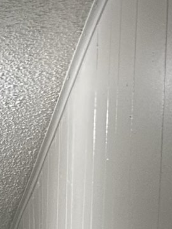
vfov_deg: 10.3
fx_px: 1080
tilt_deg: -6.1
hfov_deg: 8.0
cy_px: 577
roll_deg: -0.7
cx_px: -317
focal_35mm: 163
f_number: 1.5
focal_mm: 5.7
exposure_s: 1/60
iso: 160
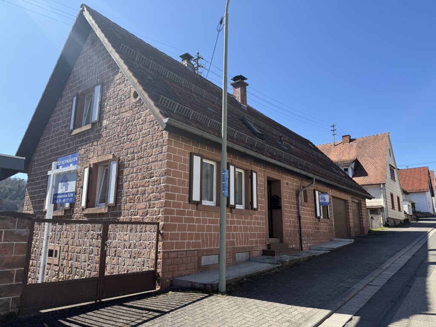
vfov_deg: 56.8
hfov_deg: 71.6
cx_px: 218
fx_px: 302
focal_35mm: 24
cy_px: 164
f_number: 1.78
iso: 80
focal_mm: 6.76
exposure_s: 1/2525
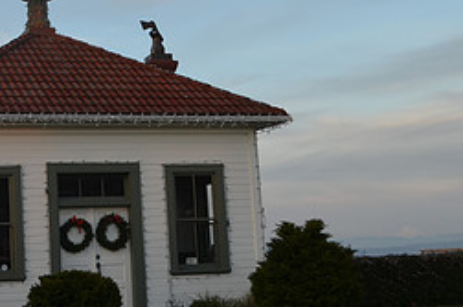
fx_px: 976
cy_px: 86
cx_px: -26
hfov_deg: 25.1
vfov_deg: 17.8
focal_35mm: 76
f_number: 5.6
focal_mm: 22
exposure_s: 1/125
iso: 250
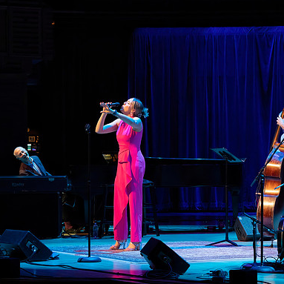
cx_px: 199
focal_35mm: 139
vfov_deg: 12.6
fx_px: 1290
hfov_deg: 12.5
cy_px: 138
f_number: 7.1
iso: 5000
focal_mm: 100
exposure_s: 1/250
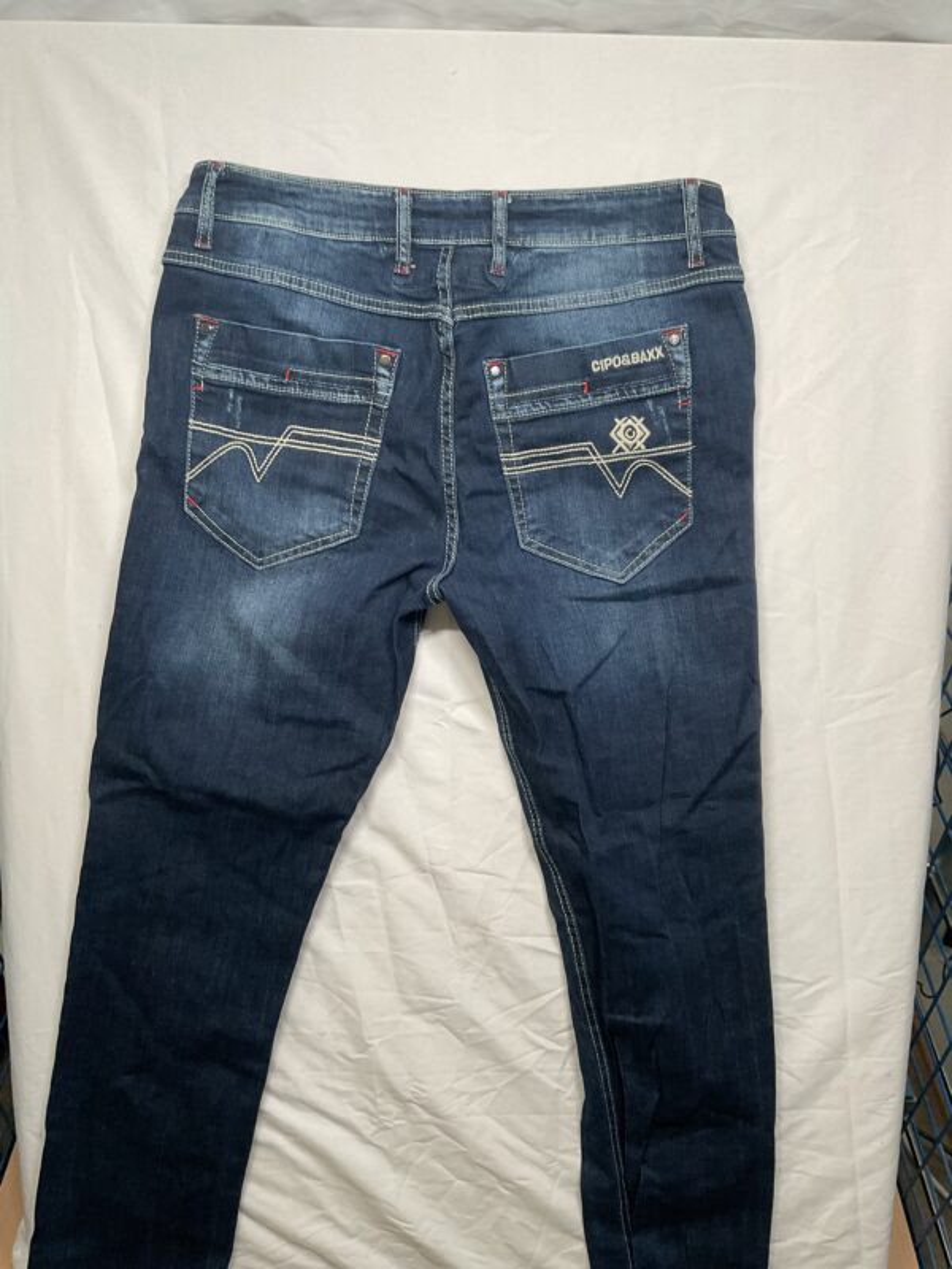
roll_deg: -1.7
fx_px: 1063
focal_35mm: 29
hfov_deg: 48.2
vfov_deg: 61.7
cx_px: 476
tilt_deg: -41.0
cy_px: 634
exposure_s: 1/60
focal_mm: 3
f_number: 1.8
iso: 100
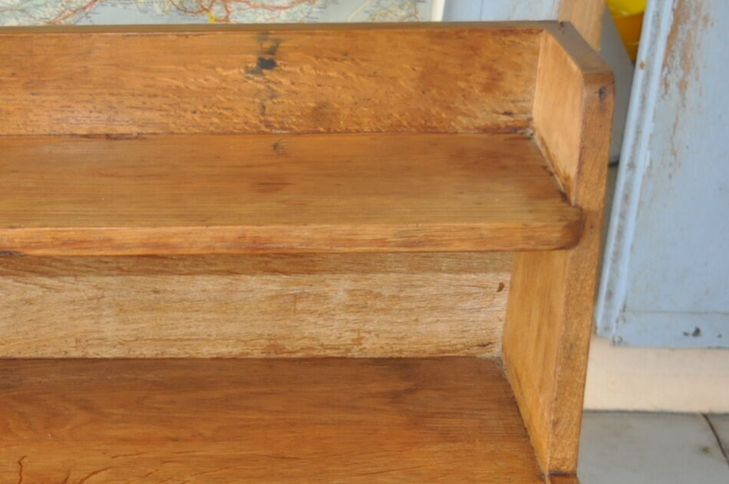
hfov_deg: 20.1
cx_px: -18
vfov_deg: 13.6
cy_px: 533
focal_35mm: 98
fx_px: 1985
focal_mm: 29
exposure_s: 1/60
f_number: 4.5
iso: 800
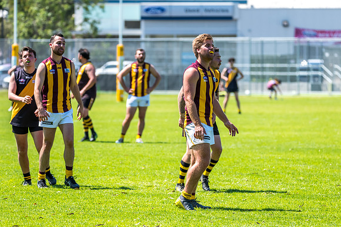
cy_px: 119
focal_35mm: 279
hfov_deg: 7.4
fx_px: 2642
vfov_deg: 4.9
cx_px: 180
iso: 800
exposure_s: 1/2000
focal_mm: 250
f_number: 6.3
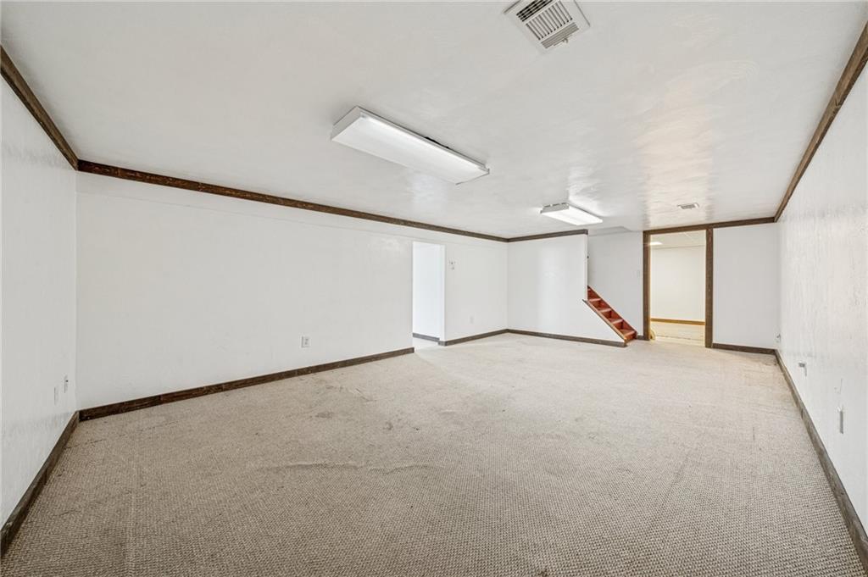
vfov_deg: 89.9
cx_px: 434
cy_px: 288
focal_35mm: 12
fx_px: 289
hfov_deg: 112.7
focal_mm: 12
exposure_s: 1/2
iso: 200
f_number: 11
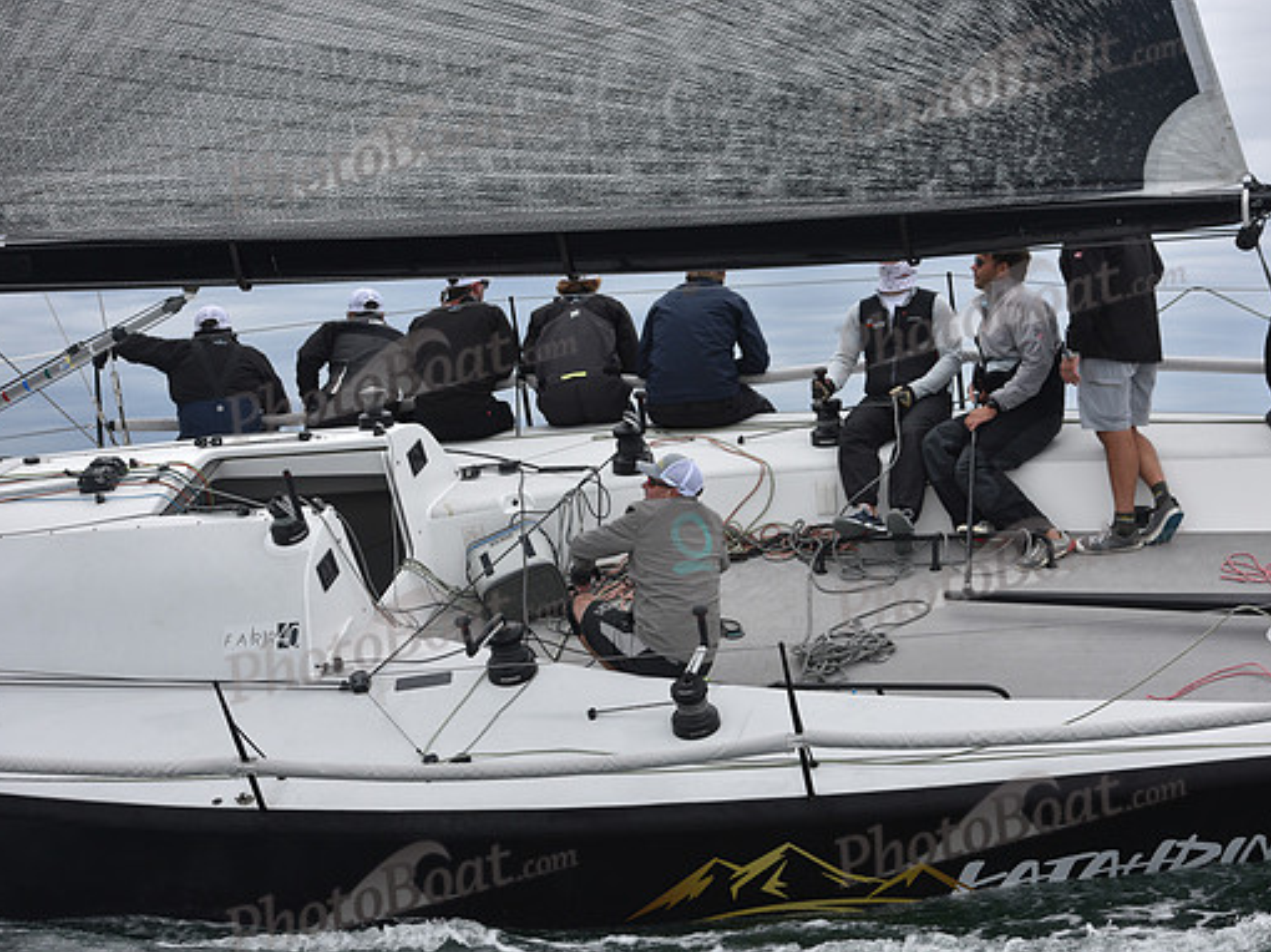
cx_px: 708
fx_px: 3413
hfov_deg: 21.1
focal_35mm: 93
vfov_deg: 15.9
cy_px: 475
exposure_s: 1/1000
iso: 400
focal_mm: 85
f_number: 6.3
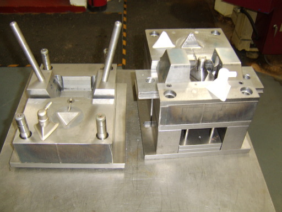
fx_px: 253
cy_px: 106
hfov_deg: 58.4
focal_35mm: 31
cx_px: 141
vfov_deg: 45.4
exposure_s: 1/30
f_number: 2.7
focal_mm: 8.13
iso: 200
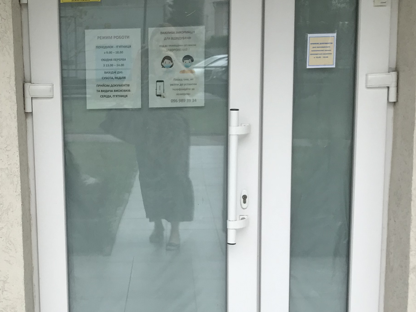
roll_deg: +0.8
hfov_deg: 30.6
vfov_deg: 23.6
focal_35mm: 62
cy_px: 195
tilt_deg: -8.5
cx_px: 97
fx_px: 745
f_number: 1.8
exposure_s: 1/1140
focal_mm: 3.99
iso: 20
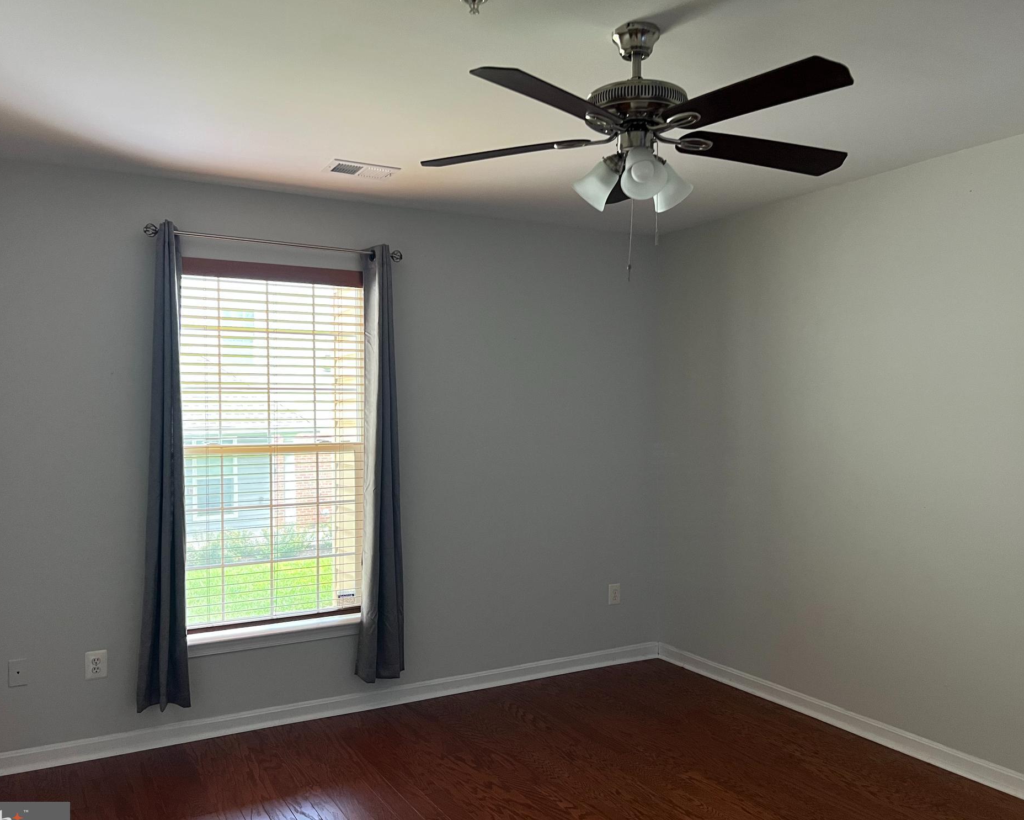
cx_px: 497
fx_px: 849
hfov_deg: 62.2
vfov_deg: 51.5
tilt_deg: -1.5
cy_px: 423
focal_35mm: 28
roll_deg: -0.1
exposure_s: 1/60
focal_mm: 5.7
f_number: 1.5
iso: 320
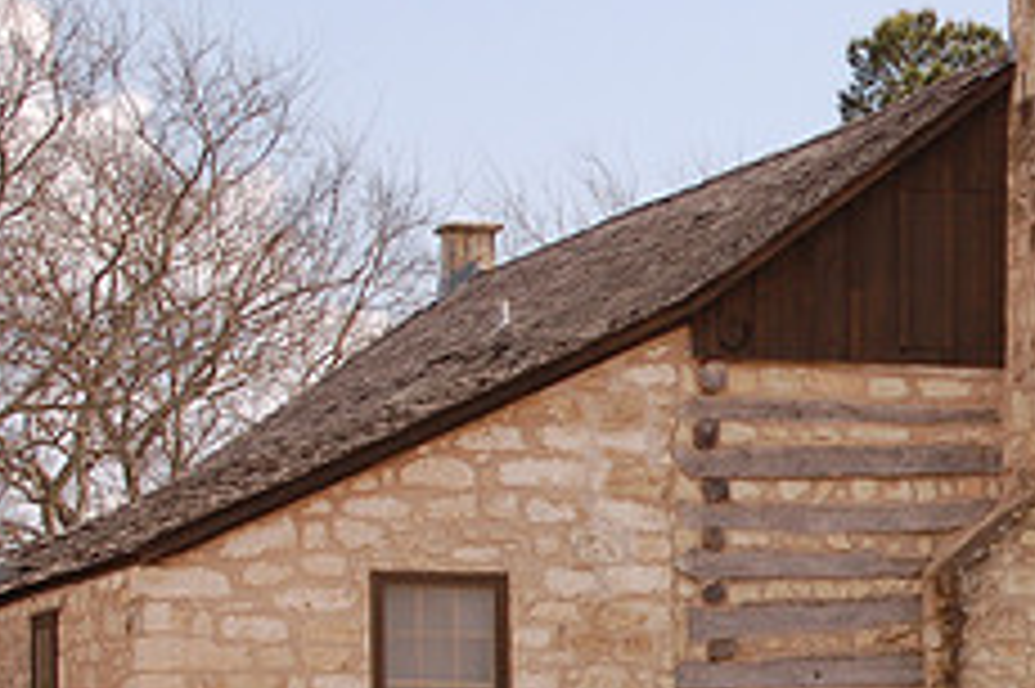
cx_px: 1089
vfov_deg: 6.6
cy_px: 553
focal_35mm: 208
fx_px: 5983
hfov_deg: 9.8
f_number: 13
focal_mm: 55
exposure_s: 1/160
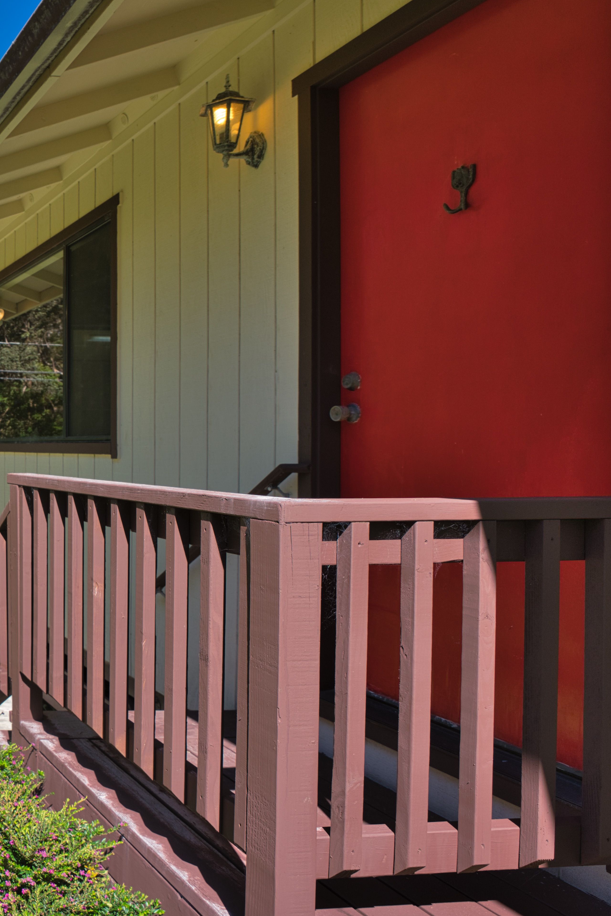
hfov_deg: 31.7
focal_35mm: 30
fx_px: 770
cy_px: 440
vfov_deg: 61.5
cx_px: -208
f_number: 4
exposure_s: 1/400
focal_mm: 14.6
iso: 50
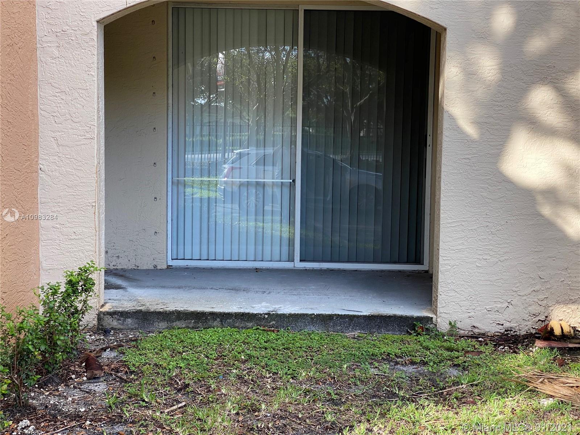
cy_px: 218
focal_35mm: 52
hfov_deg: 36.8
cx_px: 290
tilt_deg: -5.2
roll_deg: -1.5
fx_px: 871
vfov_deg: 28.0
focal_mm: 6
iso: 20
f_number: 2
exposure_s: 1/249
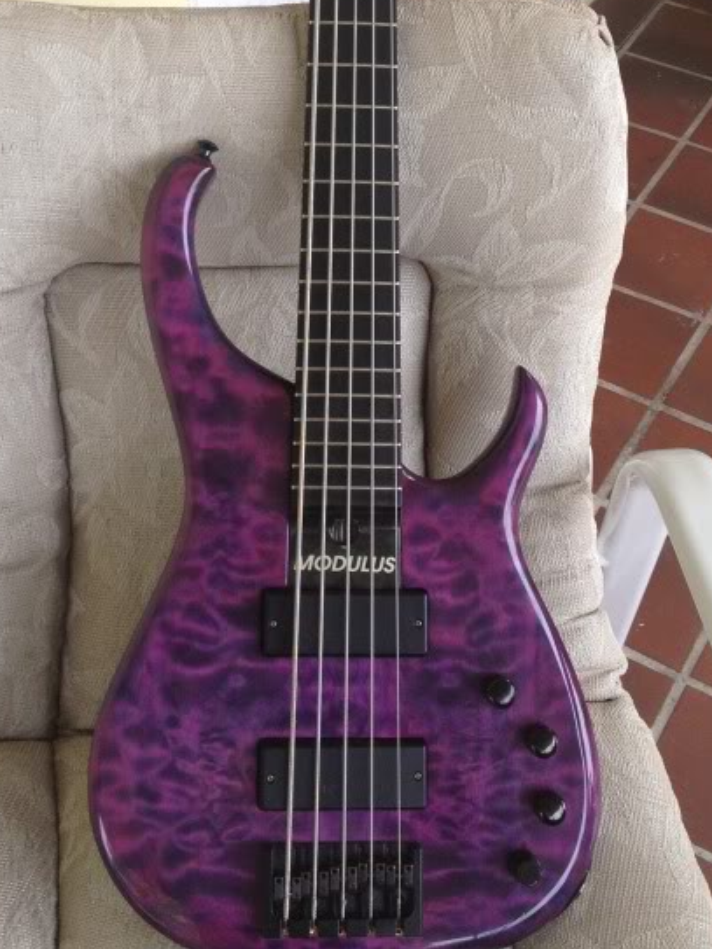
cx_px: 339
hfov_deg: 22.2
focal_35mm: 66
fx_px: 1811
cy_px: 114
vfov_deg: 28.4
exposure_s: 1/203
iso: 64
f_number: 2.4
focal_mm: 4.3
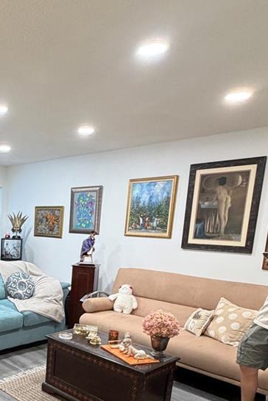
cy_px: 289
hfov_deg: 35.9
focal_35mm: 32
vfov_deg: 56.5
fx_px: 357
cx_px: -15
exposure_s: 1/60
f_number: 2.2
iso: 320
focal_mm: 2.22
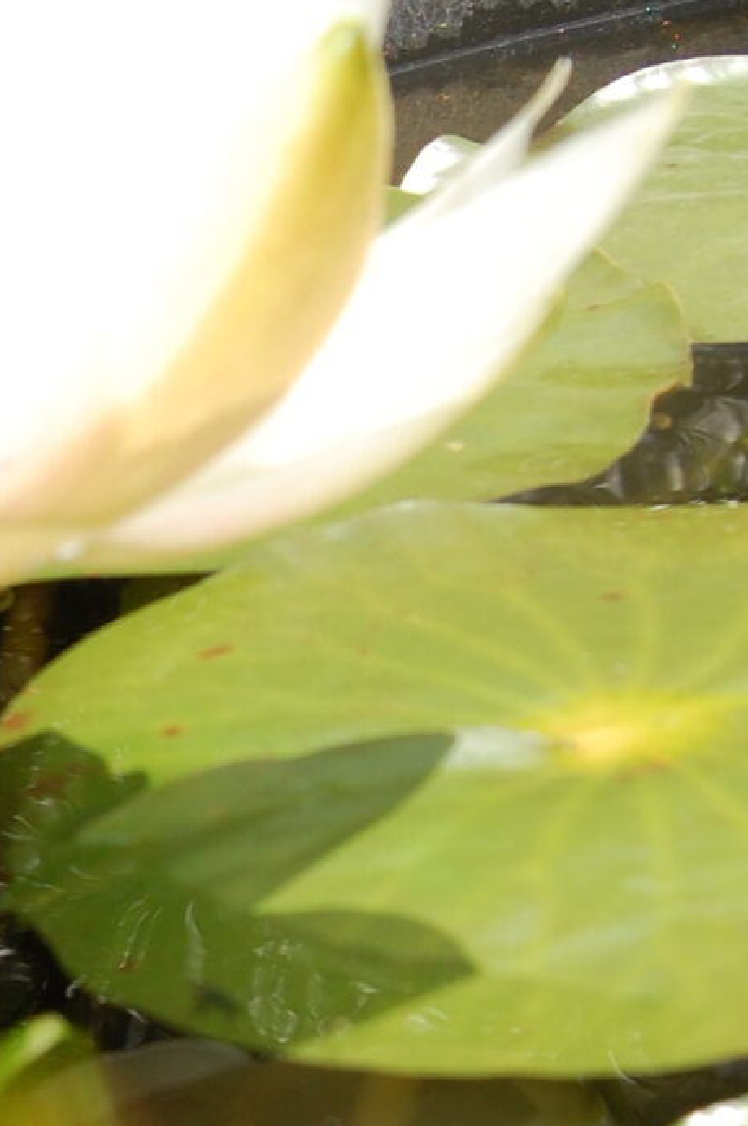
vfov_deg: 18.2
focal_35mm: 111
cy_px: 931
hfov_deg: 12.0
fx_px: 3466
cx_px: -234
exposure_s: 1/500
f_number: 7.1
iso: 200
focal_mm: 20
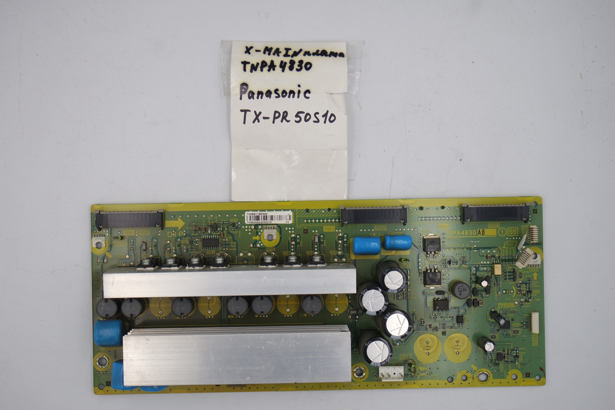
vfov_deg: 28.1
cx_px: 308
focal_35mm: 48
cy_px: 205
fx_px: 820
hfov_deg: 41.1
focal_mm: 18
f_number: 5
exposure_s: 1/125
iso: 160
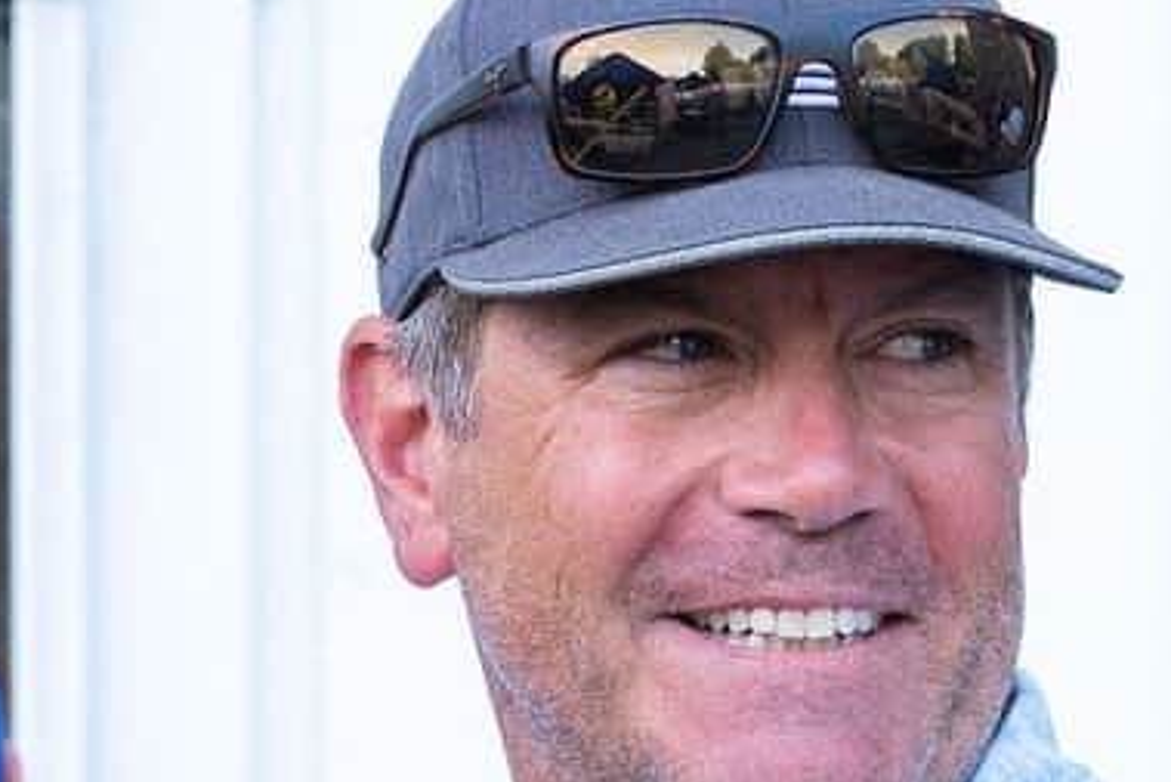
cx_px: 338
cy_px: 594
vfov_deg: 3.6
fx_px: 12495
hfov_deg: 5.4
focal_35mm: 384
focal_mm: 60
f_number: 4
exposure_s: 1/500
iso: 640
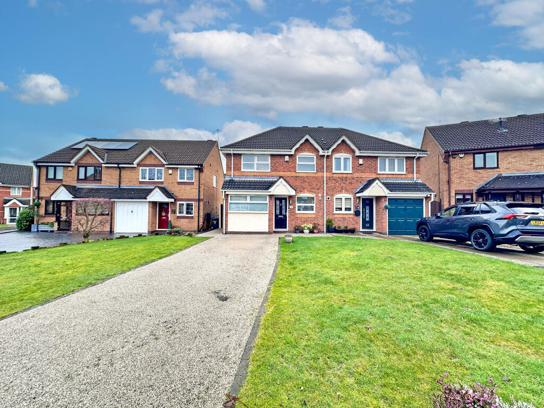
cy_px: 204
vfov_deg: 85.7
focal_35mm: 14
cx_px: 272
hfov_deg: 102.1
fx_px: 220
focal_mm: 2.22
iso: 40
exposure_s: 1/424
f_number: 2.2
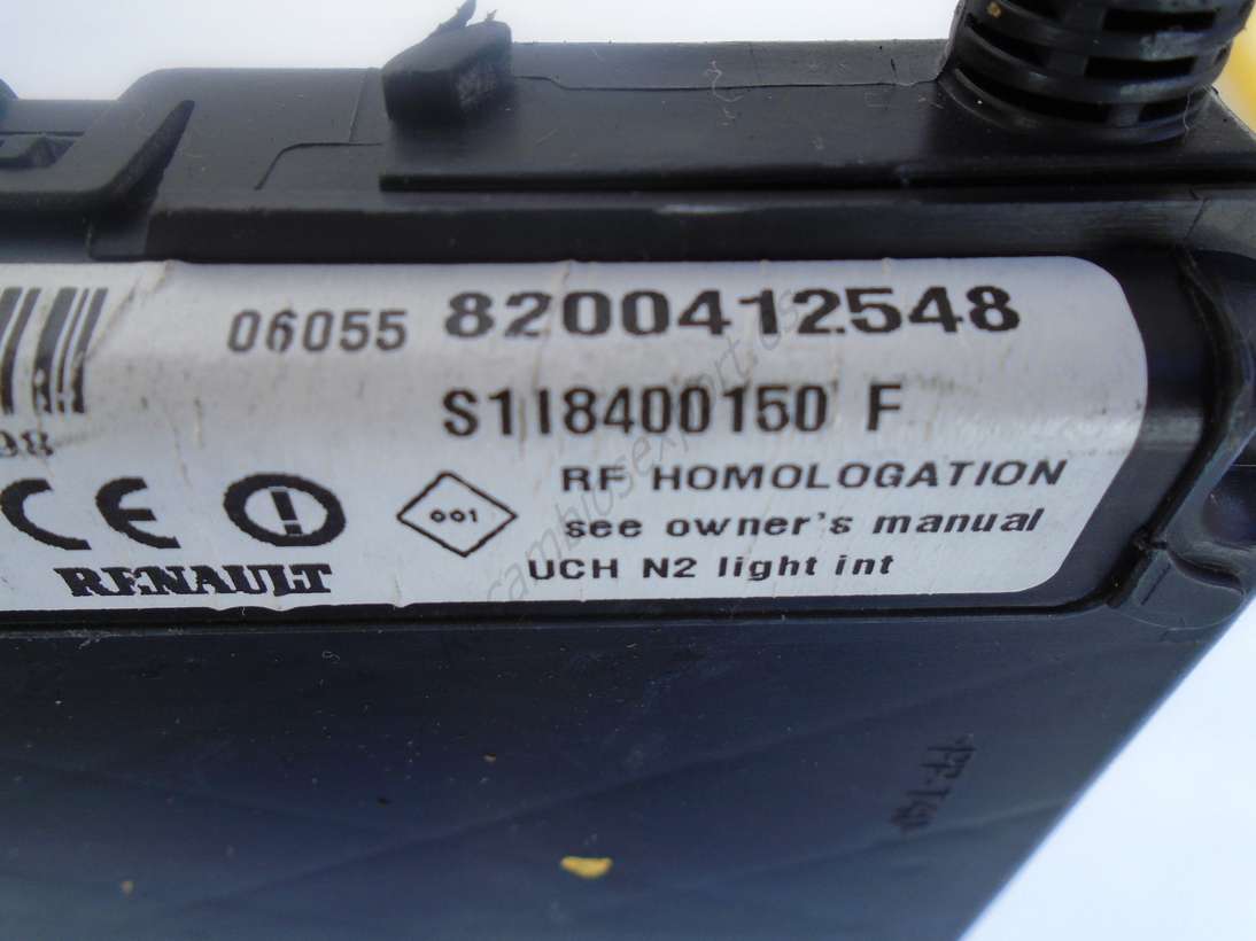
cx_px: 628
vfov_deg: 53.0
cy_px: 470
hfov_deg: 67.3
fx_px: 943
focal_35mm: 26
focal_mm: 4.6
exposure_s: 1/125
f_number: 3.2
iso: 100
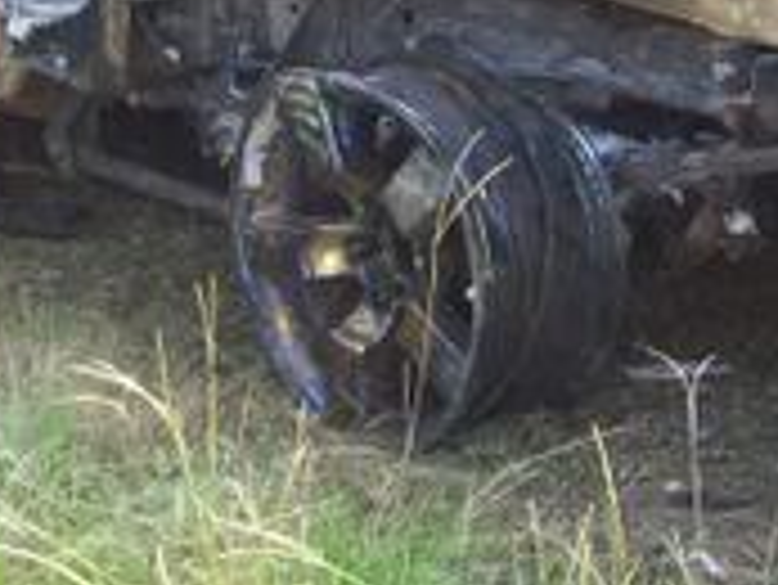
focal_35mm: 133
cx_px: 436
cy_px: -90
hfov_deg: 14.8
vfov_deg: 11.0
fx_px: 2991
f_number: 2.7
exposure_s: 1/146
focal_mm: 6
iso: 80
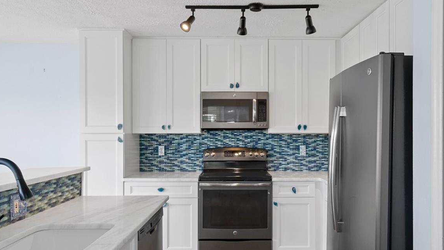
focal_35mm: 28
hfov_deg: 67.8
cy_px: 140
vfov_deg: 41.4
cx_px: 239
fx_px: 330
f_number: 8
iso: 320
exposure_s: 1/4
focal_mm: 19
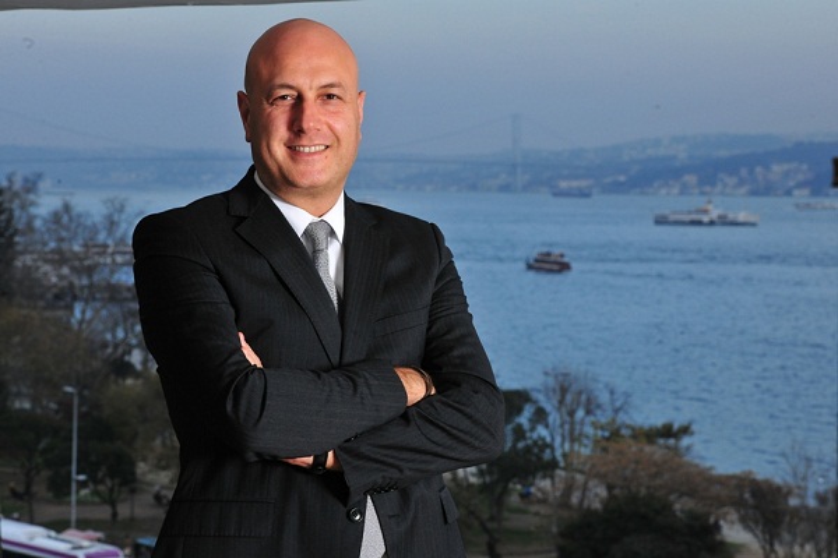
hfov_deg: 22.1
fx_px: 2141
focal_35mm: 92
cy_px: 279
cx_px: 419
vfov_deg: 14.9
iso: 800
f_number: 11
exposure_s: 1/160
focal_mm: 92
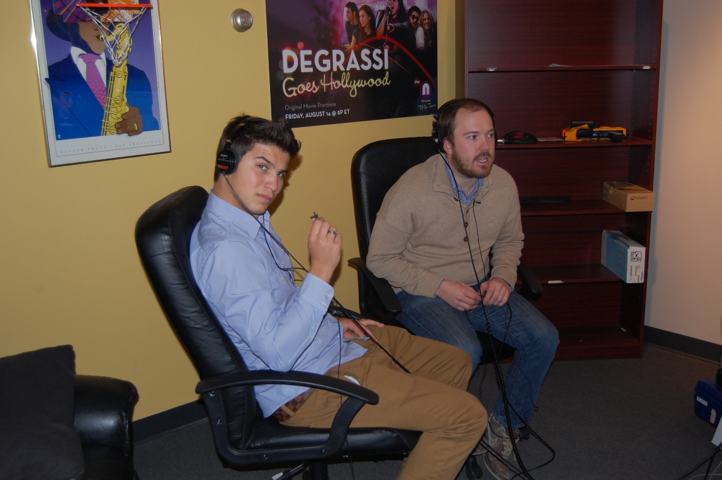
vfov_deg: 36.8
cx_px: 361
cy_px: 240
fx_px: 721
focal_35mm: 36
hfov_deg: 53.2
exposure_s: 1/60
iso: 400
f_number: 4
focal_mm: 24
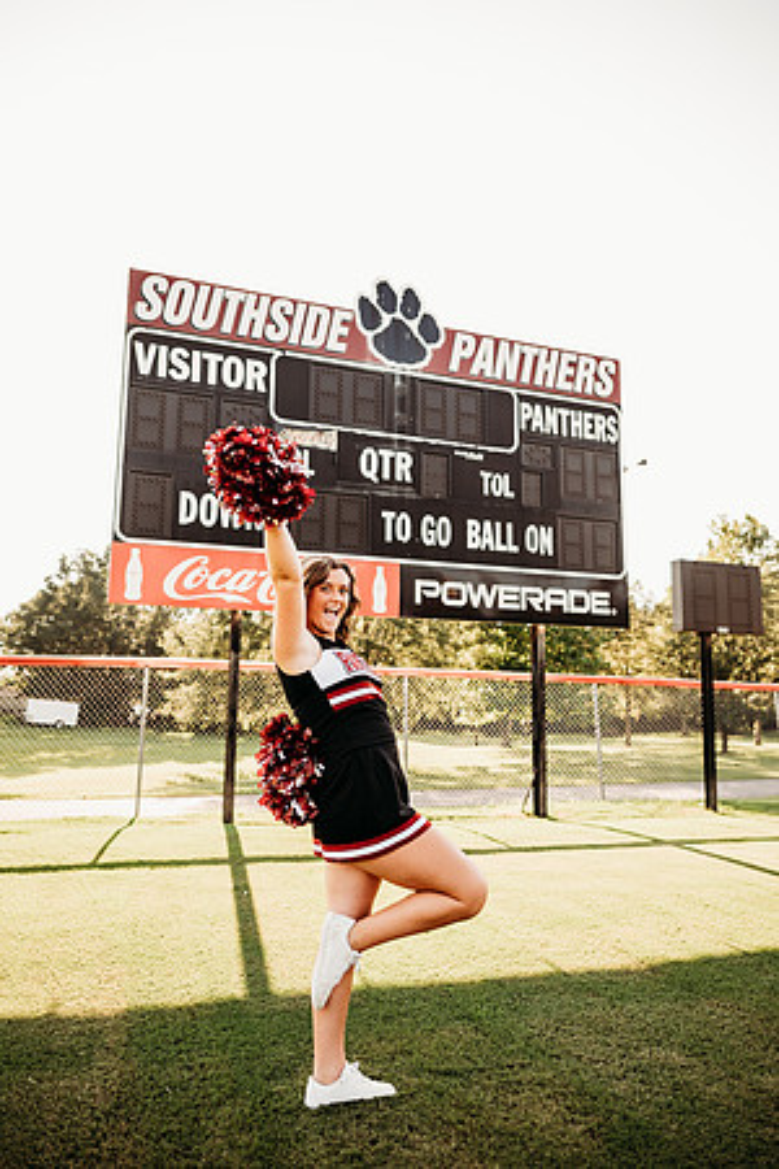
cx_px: 390
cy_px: 584
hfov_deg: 53.1
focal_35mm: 24
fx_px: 779
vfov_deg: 73.7
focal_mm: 24
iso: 200
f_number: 2.8
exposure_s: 1/640
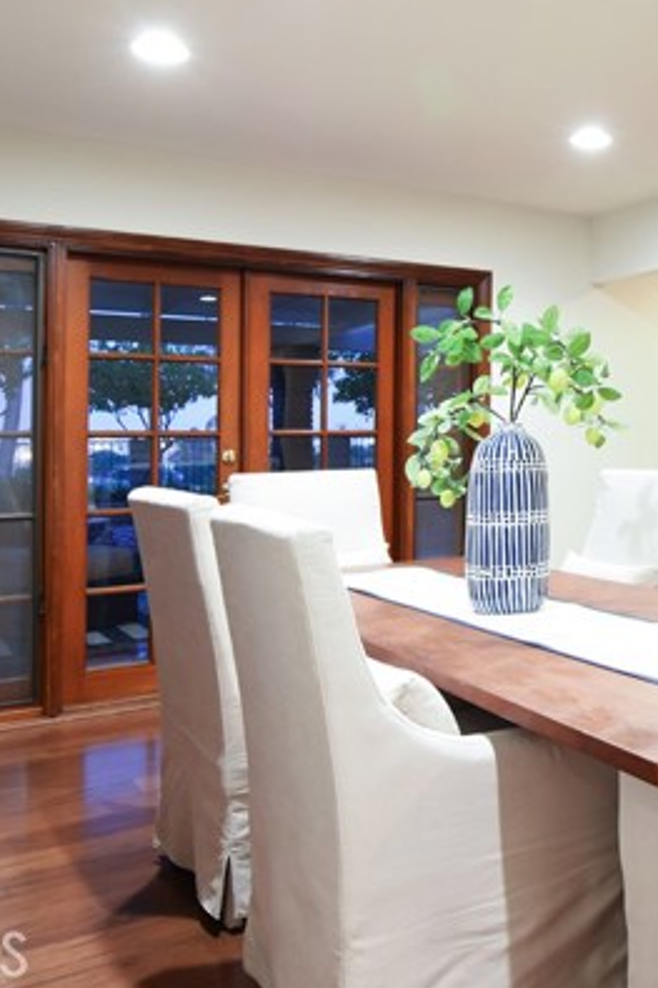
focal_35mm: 34
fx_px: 933
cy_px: 458
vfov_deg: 55.8
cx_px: 593
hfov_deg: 36.4
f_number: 8
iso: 640
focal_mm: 14
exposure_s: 1/2
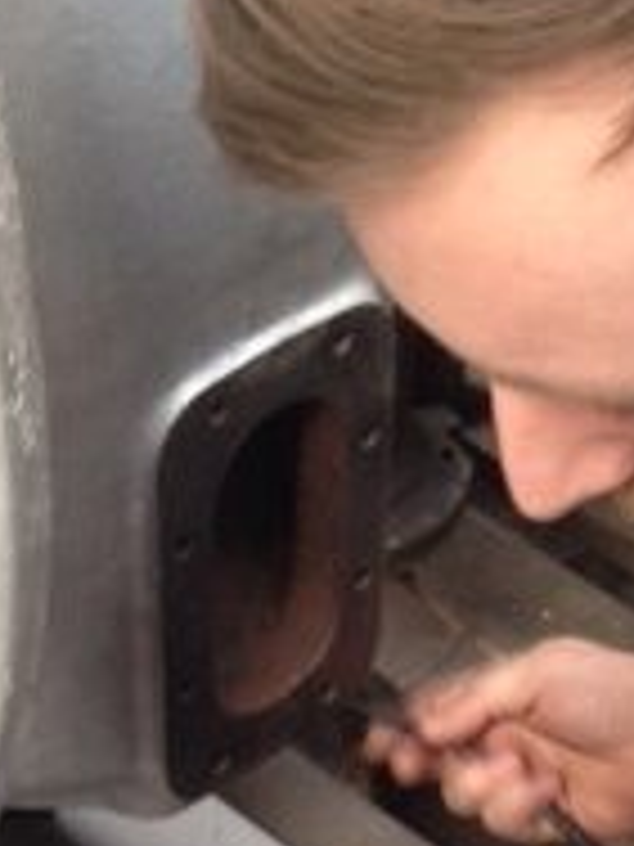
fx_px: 2906
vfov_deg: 15.6
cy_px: 1166
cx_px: 585
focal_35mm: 119
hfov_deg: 12.3
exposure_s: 1/20
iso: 80
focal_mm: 4.28
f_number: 2.4
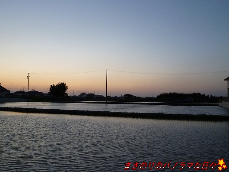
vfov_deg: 45.4
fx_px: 205
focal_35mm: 31
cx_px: 114
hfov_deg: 58.4
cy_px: 86
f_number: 3.1
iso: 320
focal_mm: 5.5
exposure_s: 1/30
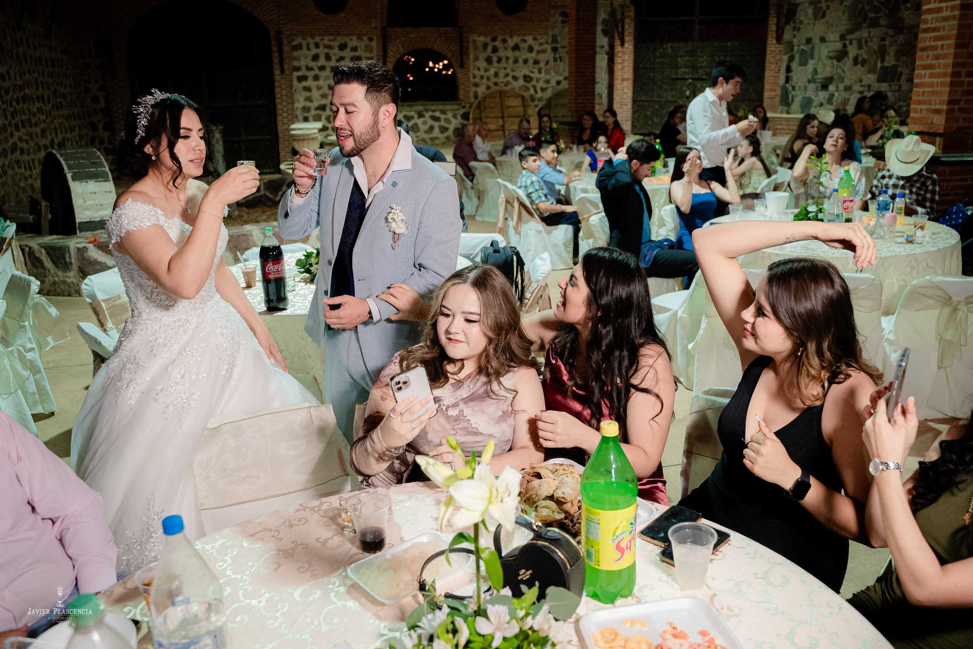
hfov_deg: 65.5
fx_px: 757
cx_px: 486
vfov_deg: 46.4
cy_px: 324
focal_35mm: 28
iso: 4000
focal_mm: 28
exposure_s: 1/160
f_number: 4
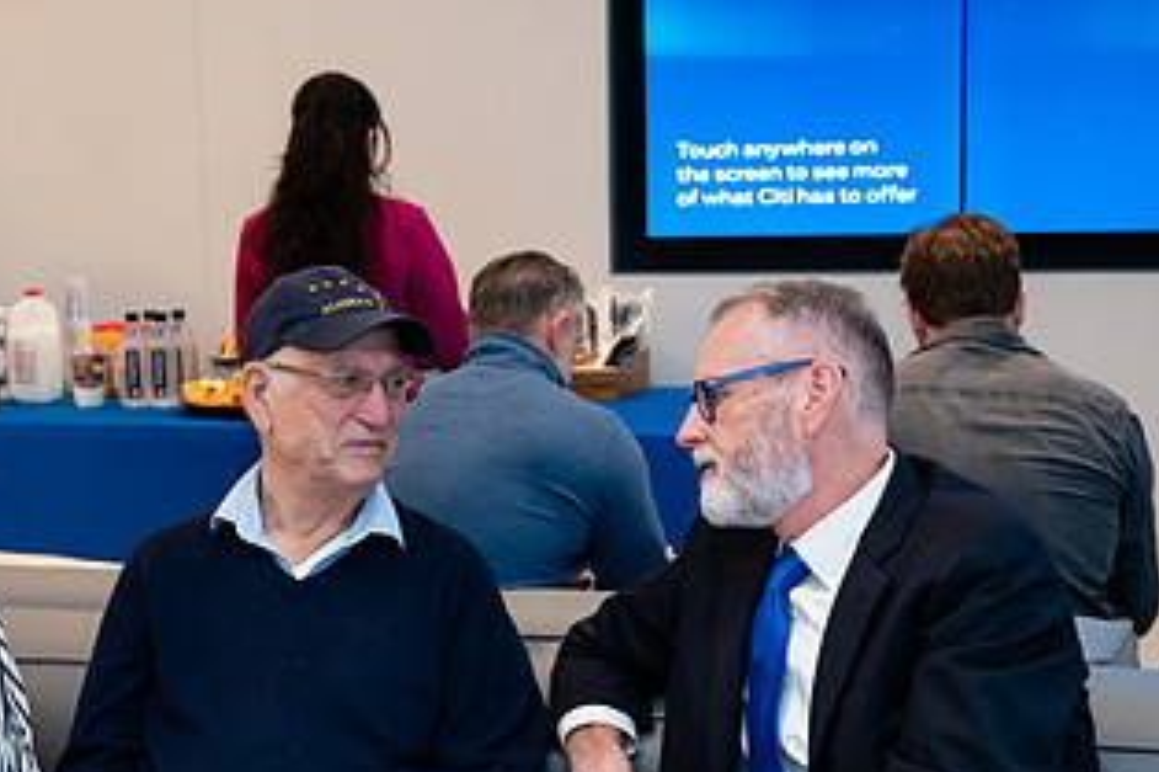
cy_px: 621
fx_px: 2574
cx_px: 288
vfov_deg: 16.9
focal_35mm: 80
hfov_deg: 25.1
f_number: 3.5
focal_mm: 43
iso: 500
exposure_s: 1/200
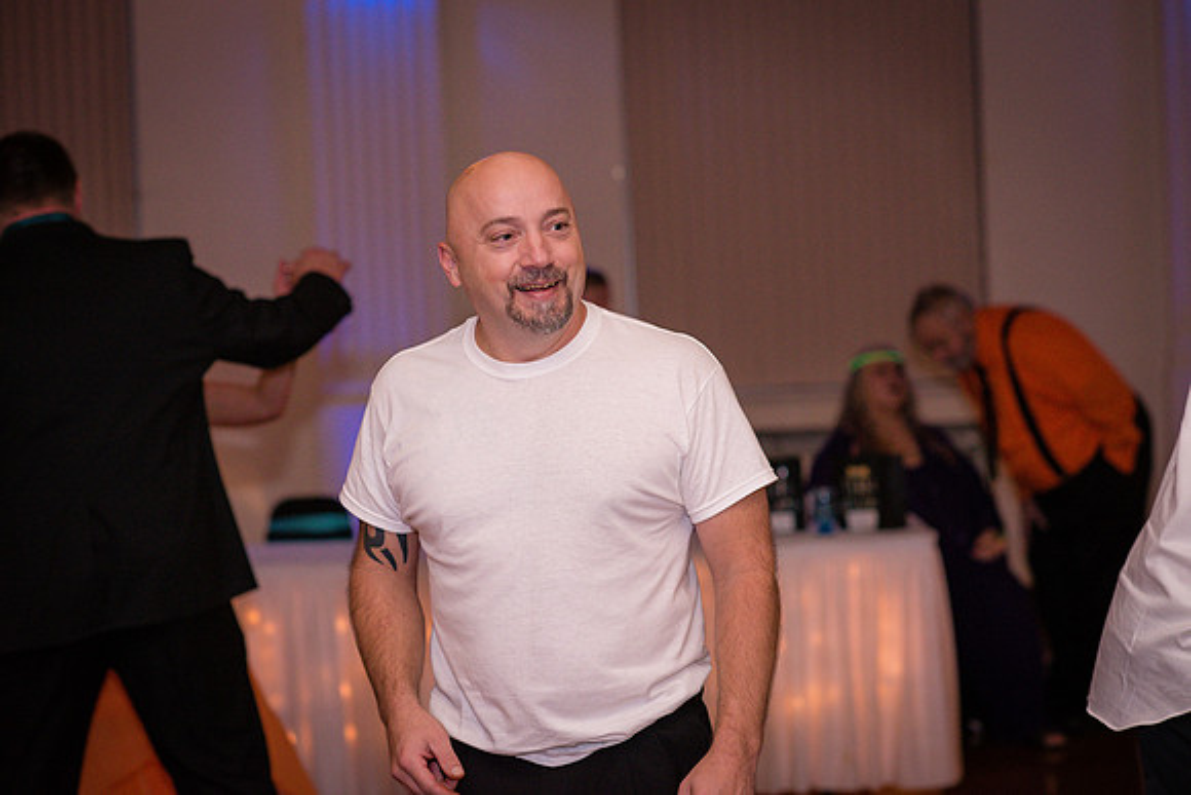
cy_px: 398
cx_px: 596
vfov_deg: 16.1
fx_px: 2813
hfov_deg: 23.9
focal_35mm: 85
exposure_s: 1/125
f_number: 3.2
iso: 640
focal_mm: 85
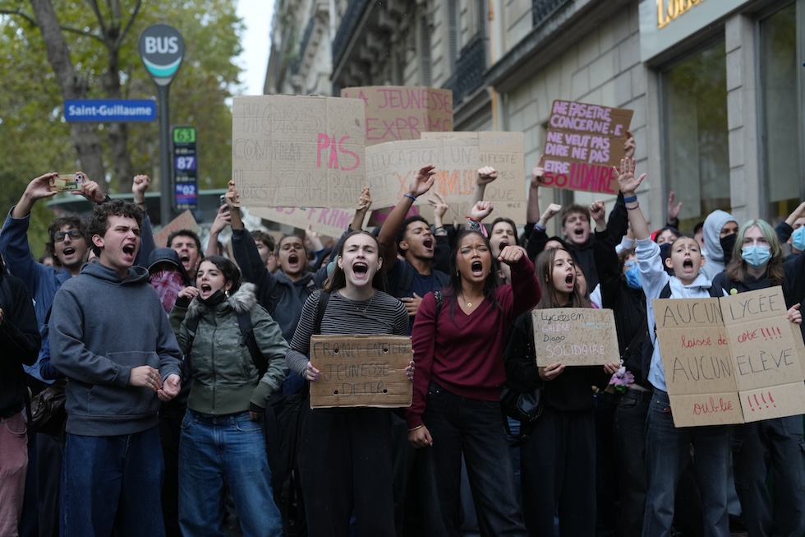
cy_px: 268
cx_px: 402
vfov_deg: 27.0
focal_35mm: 50
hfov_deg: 39.6
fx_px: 1118
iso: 640
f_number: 2
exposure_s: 1/1600
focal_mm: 50
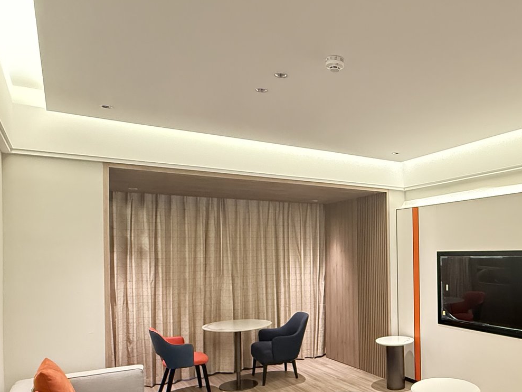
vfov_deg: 47.7
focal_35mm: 29
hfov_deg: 58.3
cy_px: 248
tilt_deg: +0.3
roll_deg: +0.8
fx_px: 437
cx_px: 394
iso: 800
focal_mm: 2.22
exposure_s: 1/50
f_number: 2.2
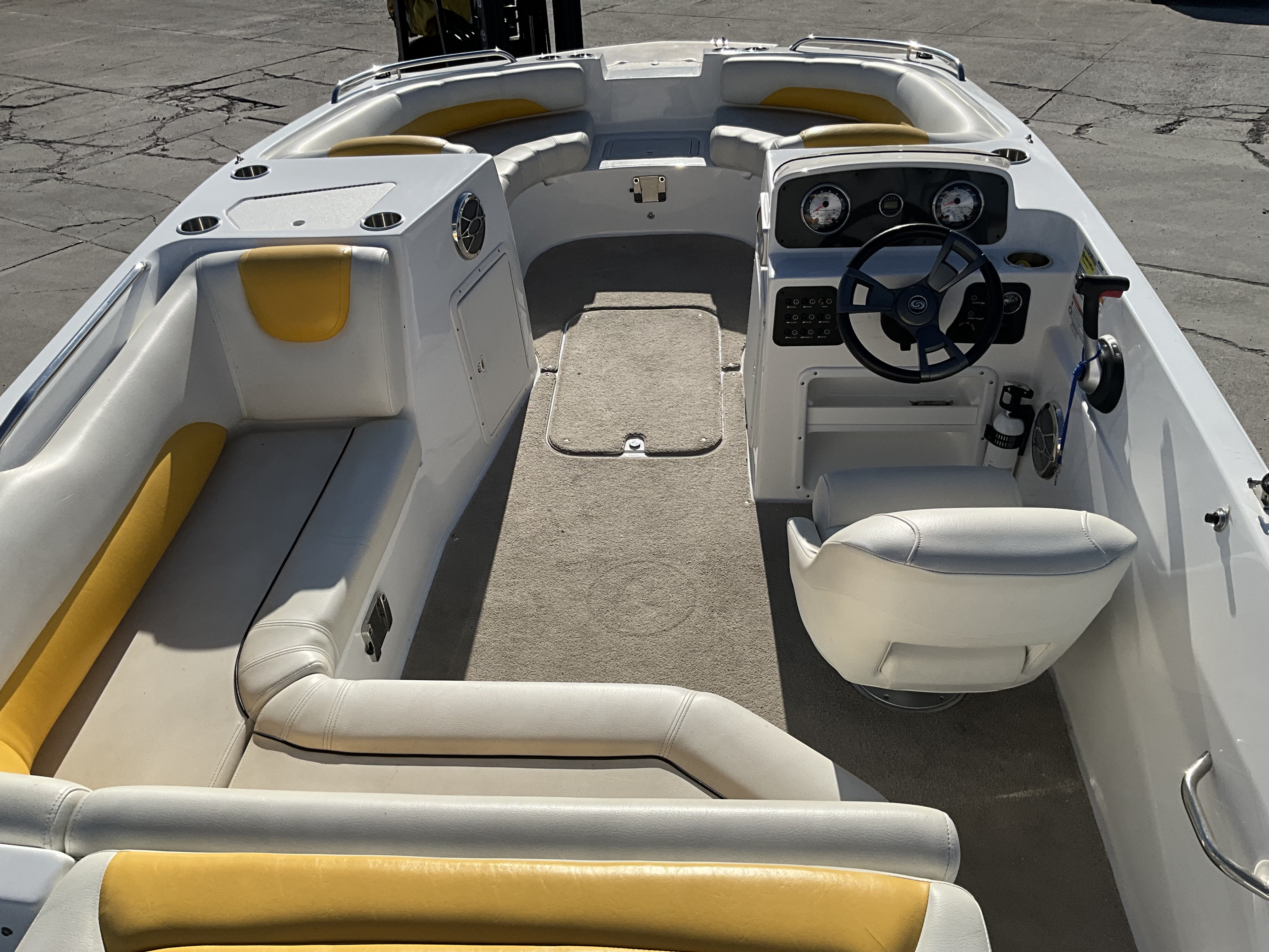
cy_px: 476
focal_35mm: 29
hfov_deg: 61.7
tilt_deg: -32.5
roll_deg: +2.2
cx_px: 634
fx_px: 1063
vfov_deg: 48.2
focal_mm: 3
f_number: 1.8
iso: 25
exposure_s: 1/3788
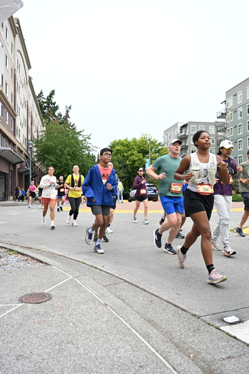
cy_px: 187
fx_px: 332
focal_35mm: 32
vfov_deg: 58.7
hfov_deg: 41.1
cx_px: 124
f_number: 4
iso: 1600
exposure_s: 1/800
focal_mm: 32
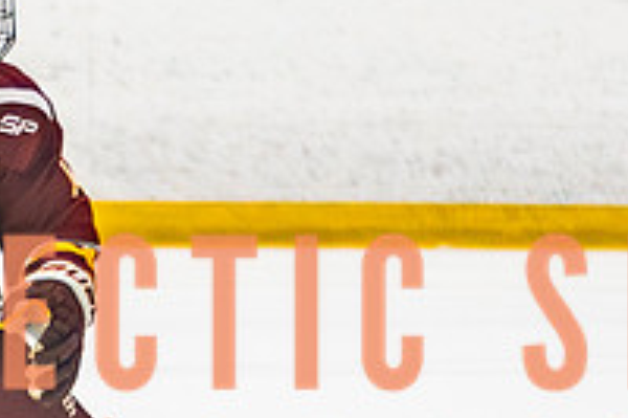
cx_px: 26
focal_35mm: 951
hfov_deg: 2.2
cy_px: 582
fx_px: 16576
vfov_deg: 1.4
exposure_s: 1/640
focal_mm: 115
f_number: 2.8
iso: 1000
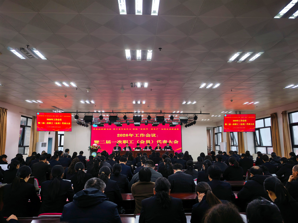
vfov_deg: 56.8
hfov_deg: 71.6
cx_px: 149
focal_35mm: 24
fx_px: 207
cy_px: 112
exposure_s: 1/100
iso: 80
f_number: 1.6
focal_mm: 8.5
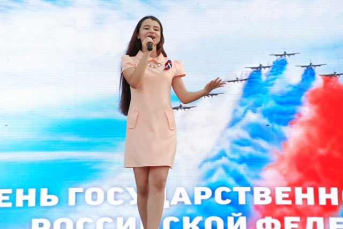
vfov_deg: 10.8
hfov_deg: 16.1
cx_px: 172
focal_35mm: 128
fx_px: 1216
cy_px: 114
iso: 800
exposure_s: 1/200
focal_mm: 85
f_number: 8
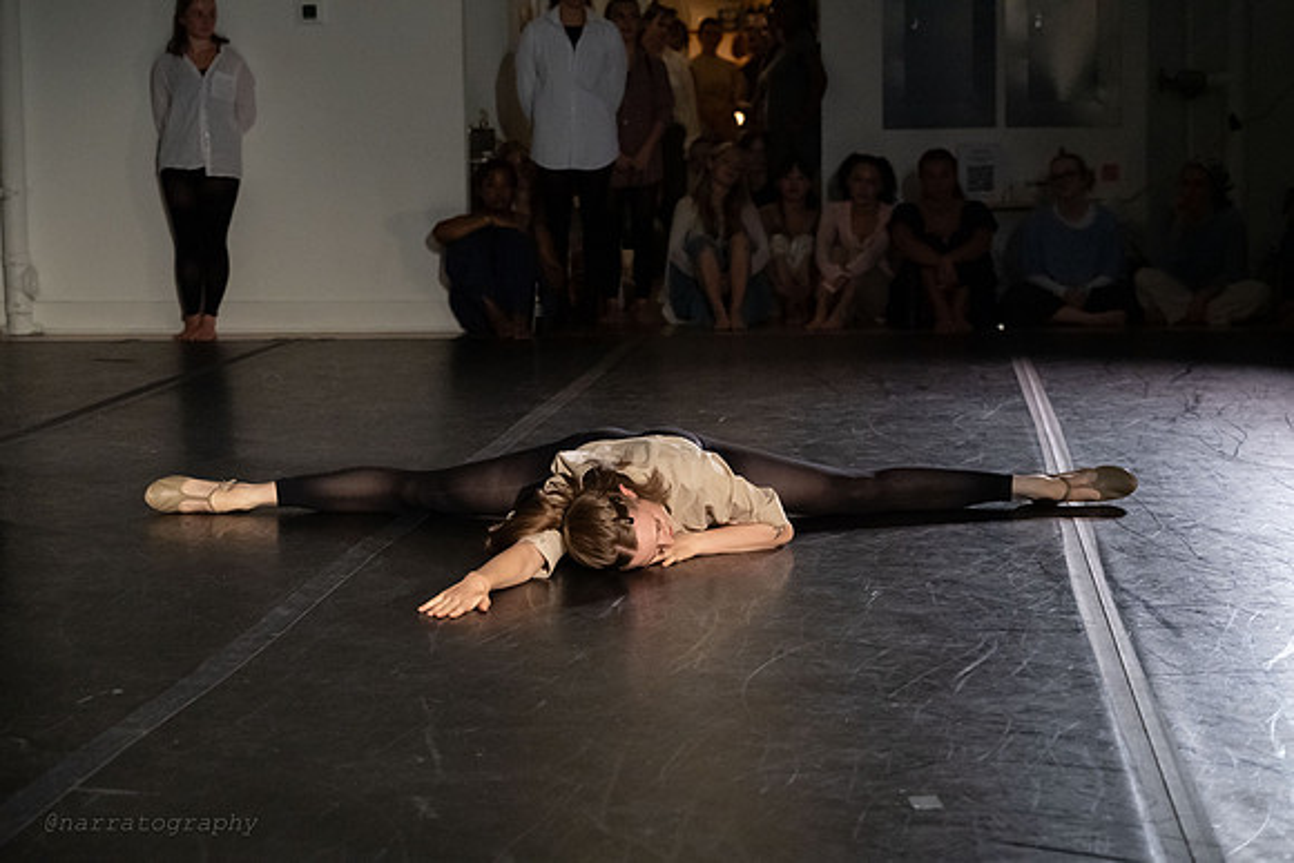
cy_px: 432
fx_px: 2710
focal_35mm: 75
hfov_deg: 26.9
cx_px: 647
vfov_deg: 18.1
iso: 6400
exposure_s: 1/400
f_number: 4.5
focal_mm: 75
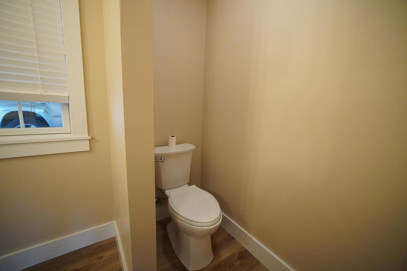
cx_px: 204
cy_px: 136
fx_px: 153
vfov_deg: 83.3
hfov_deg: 106.3
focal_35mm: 14
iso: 2000
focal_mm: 9
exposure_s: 1/400
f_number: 2.8
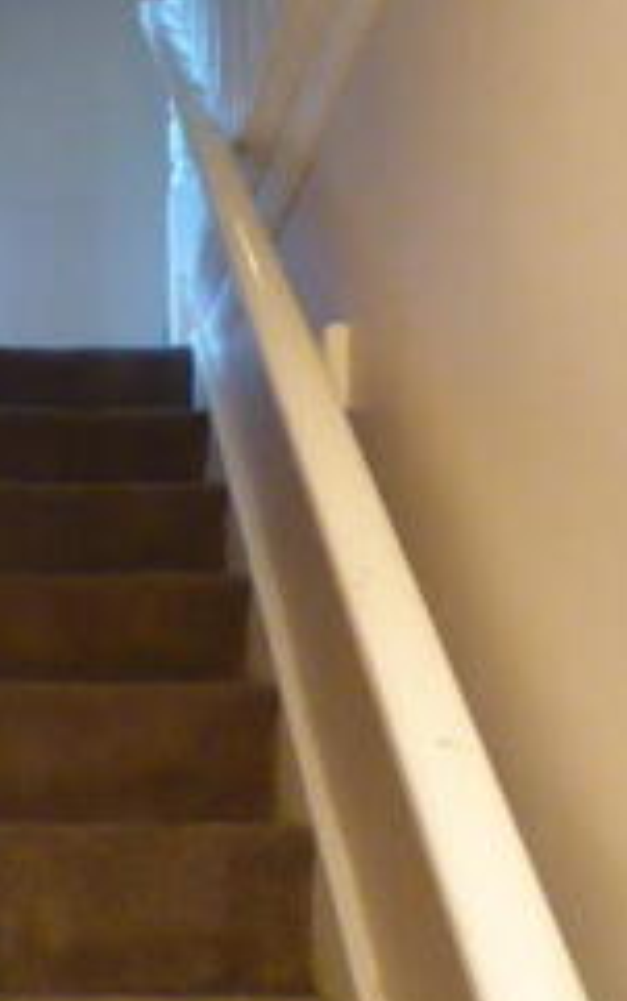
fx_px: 1310
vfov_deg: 41.8
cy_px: 538
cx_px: 4
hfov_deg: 25.6
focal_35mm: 48
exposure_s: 1/25
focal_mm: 4.3
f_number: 3.3
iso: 1600
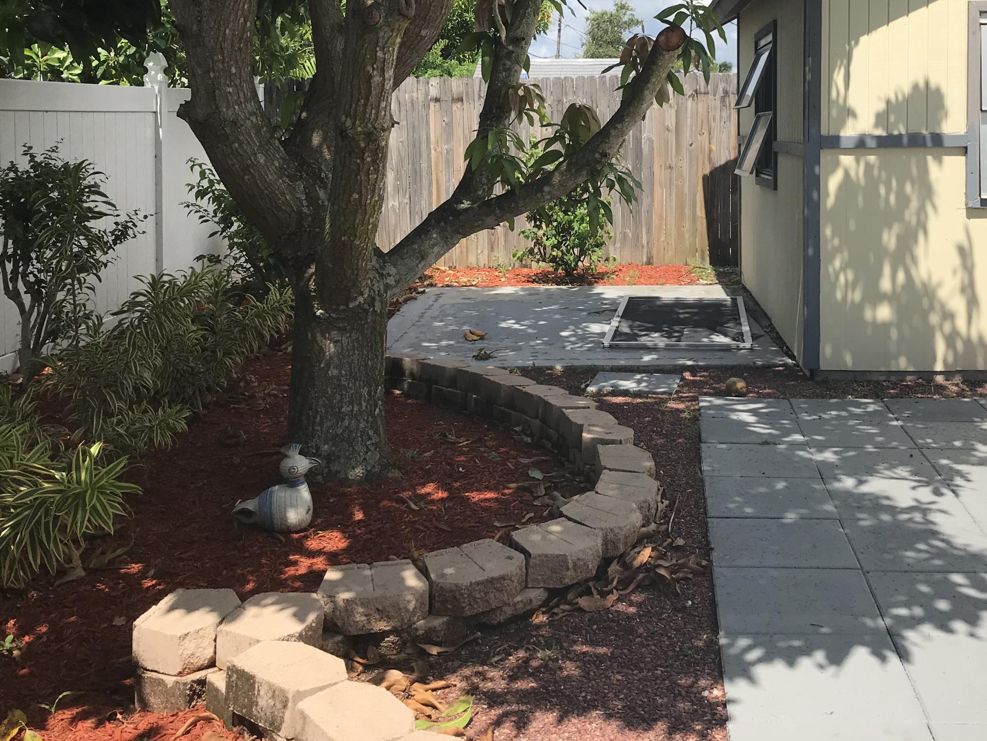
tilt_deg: -3.1
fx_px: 1169
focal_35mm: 41
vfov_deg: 34.6
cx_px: 625
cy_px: 206
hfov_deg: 45.3
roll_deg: +0.3
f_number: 1.8
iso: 20
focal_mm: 3.99
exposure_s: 1/2336
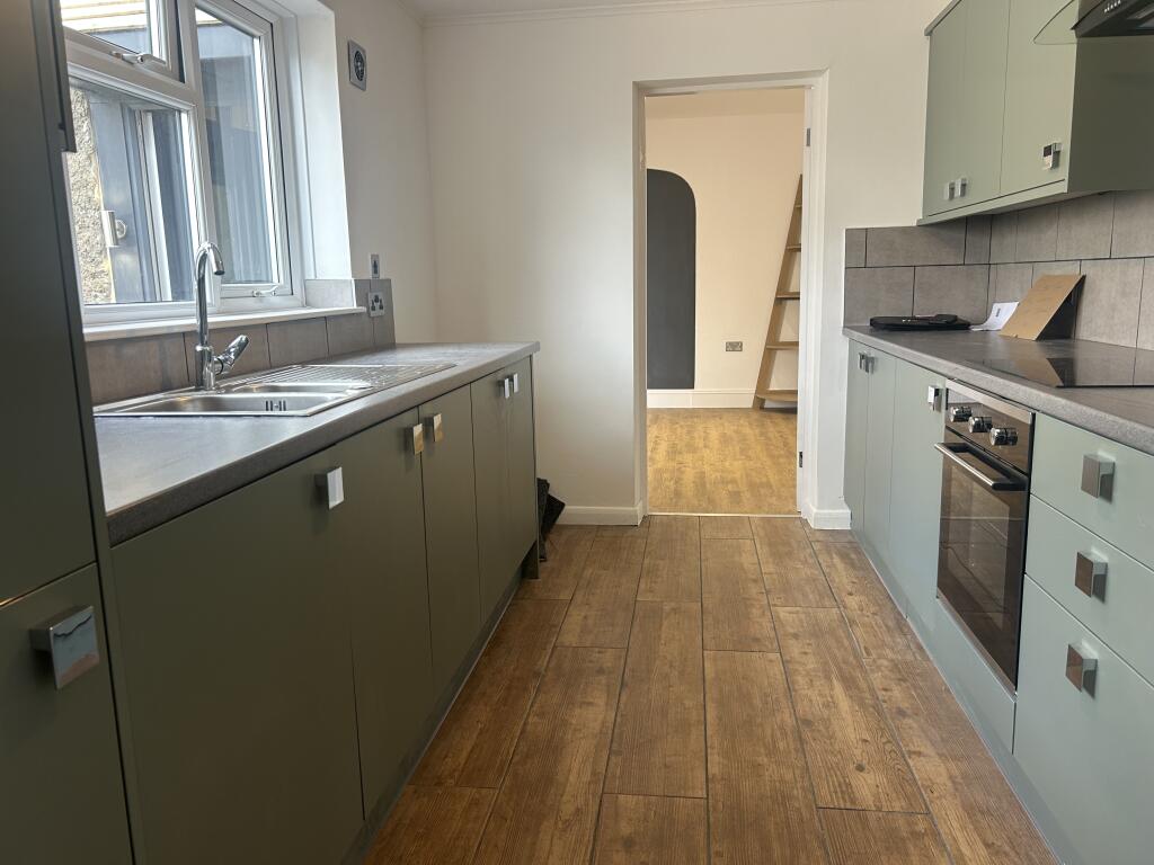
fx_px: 867
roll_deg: +2.3
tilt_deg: -10.3
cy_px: 432
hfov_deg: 67.3
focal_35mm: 26
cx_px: 577
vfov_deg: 53.1
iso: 100
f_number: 1.5
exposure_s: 1/100
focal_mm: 5.7
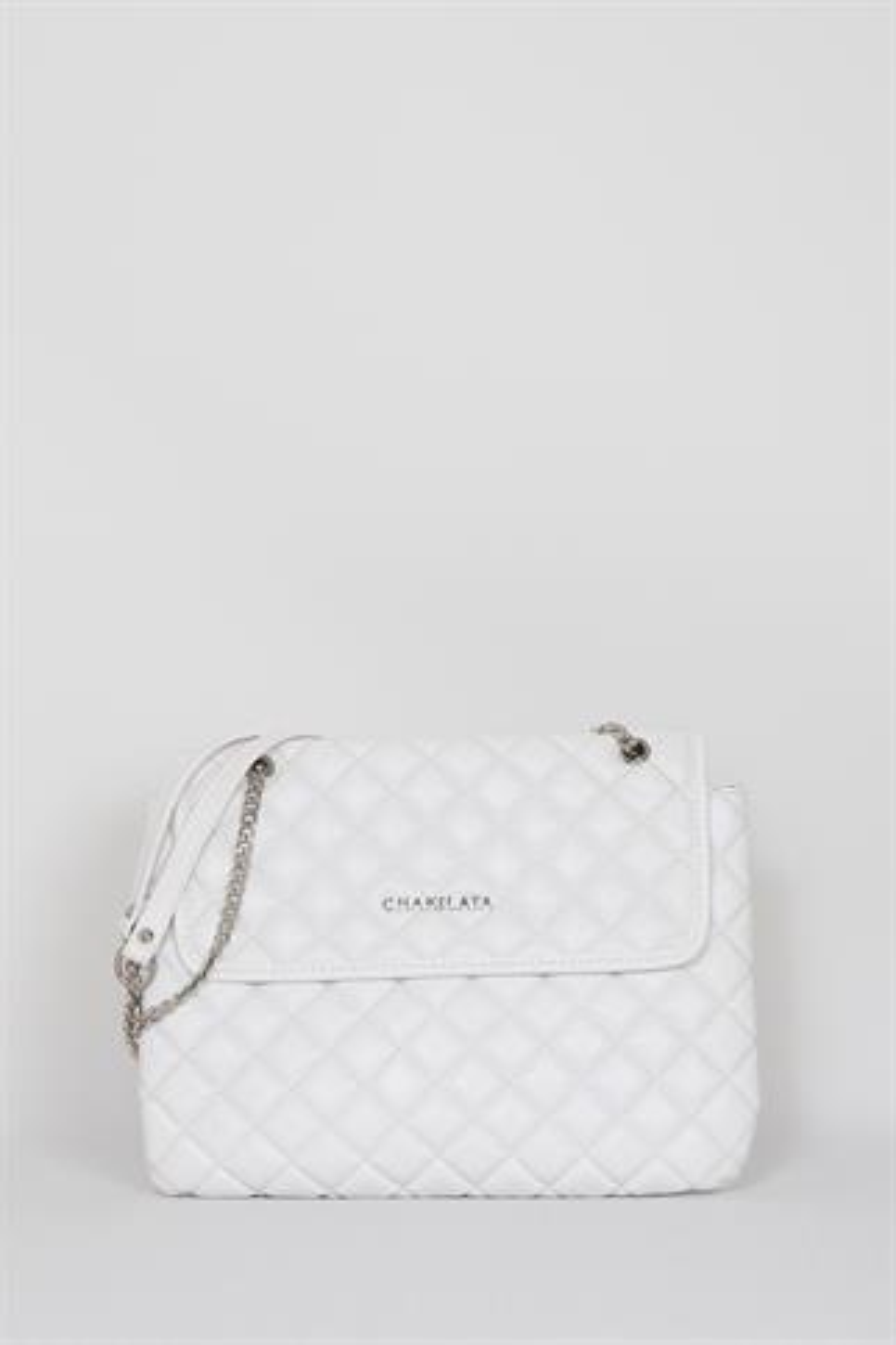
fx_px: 3061
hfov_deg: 16.7
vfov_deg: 24.8
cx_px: 448
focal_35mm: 82
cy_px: 672
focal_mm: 54.5
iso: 1000
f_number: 7.1
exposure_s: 1/125
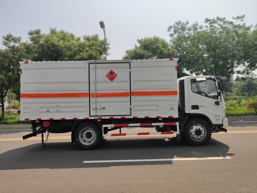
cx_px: 128
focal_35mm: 27
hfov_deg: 65.3
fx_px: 200
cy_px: 96
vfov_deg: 51.4
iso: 112
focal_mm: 4.75
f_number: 1.75
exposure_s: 1/3435
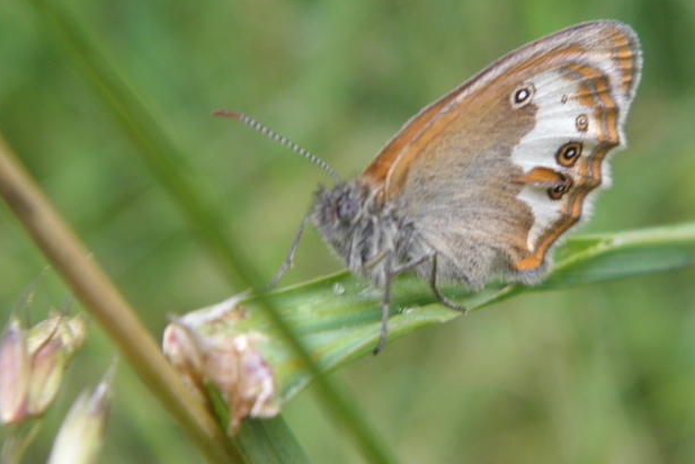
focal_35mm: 115
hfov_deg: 17.7
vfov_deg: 11.9
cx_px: 474
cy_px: 266
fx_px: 2221
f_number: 4.4
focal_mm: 14.3
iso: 160
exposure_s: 1/50
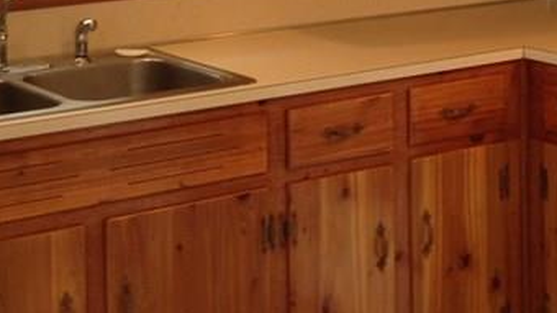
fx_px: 1698
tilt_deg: -5.4
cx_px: 495
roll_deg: +0.6
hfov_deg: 18.3
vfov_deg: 10.3
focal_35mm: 115
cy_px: -100
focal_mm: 4.28
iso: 64
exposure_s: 1/20
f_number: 2.4
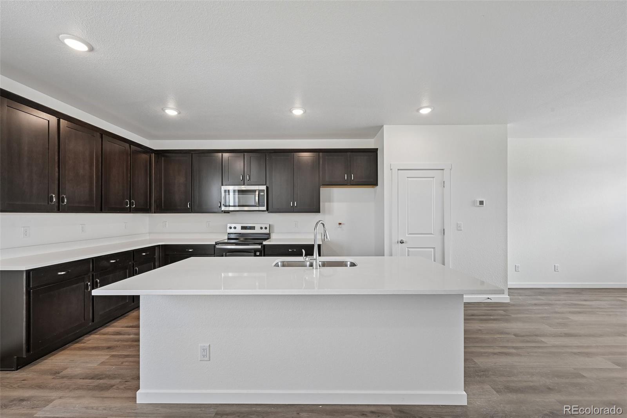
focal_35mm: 14
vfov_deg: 81.2
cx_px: 314
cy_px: 209
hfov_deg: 104.3
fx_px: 244
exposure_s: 1/15
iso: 320
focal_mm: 14
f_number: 10
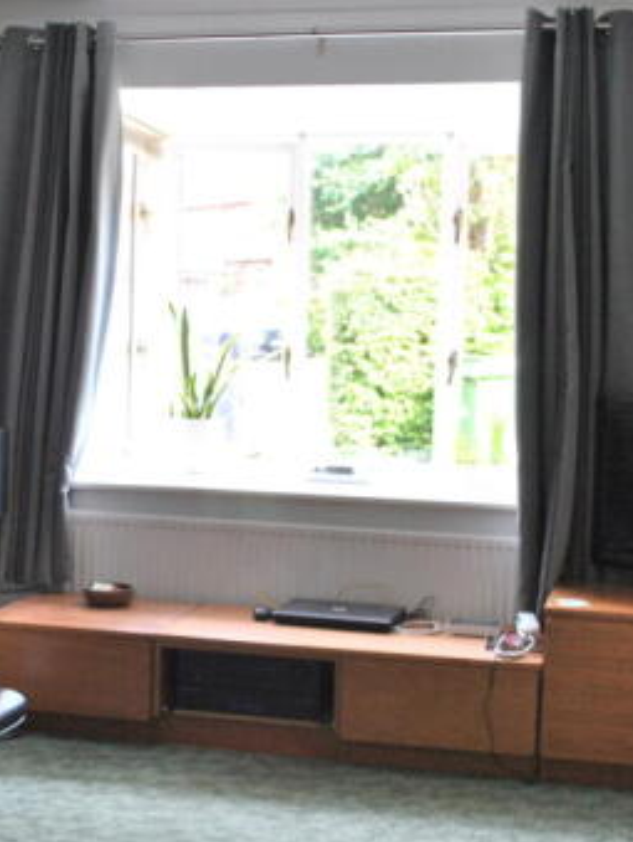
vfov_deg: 31.6
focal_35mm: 61
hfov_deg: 24.0
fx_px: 1484
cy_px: 458
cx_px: 249
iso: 400
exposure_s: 1/50
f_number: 4
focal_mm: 22
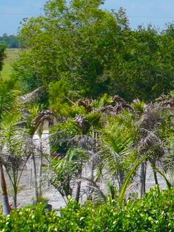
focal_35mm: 136
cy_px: 58
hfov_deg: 8.8
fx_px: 913
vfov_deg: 14.5
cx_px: 534
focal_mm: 12.29
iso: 110
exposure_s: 1/2000
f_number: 2.8
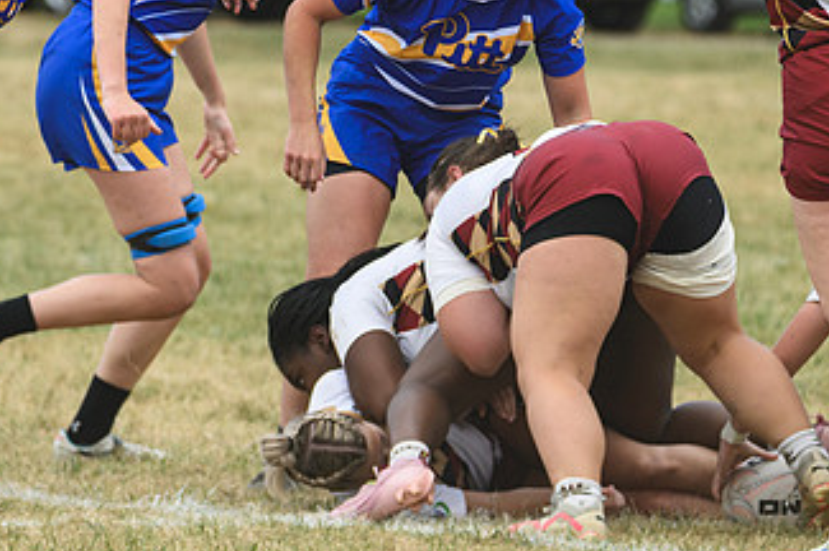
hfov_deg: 3.0
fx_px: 16034
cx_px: 314
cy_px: 181
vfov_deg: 2.0
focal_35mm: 697
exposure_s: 1/1000
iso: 450
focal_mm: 260
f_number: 5.6
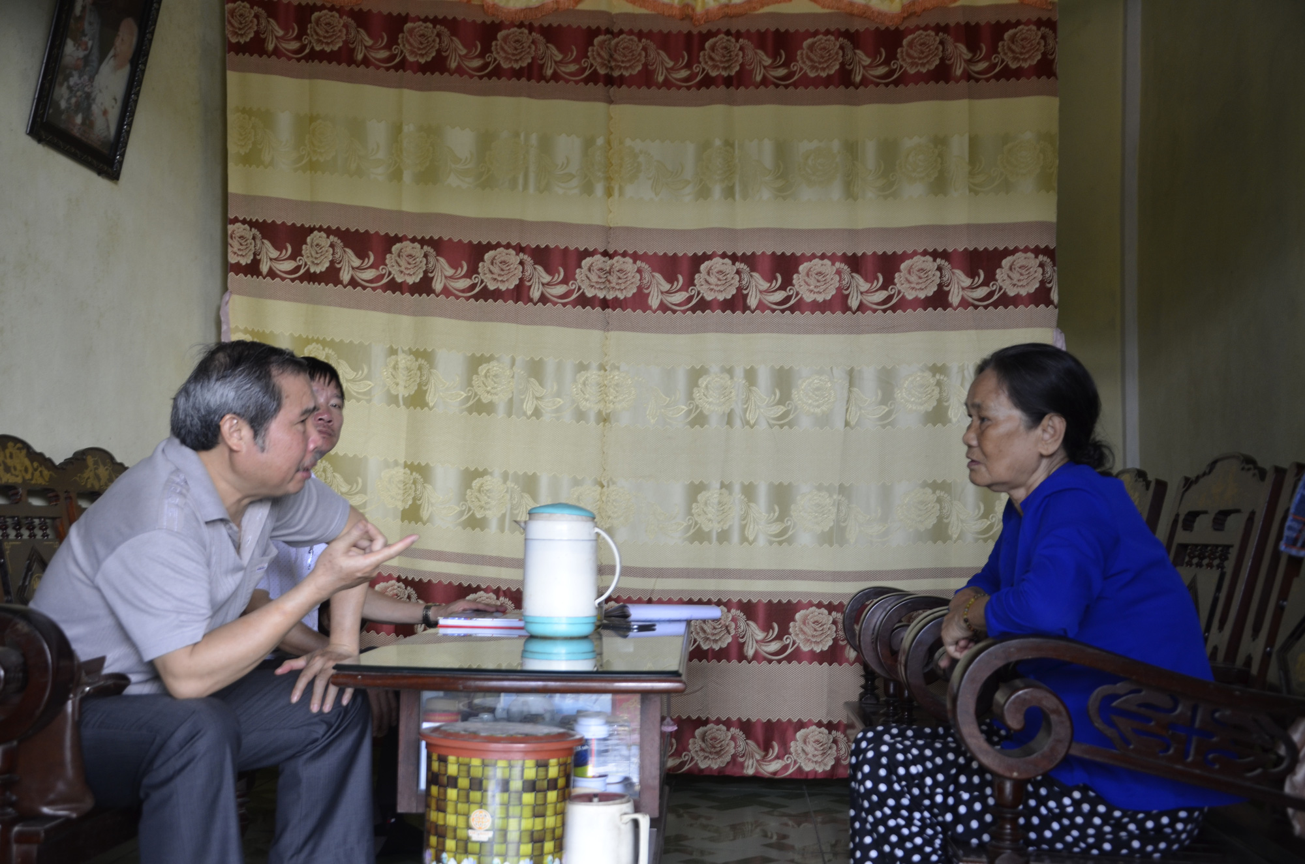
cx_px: 652
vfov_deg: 35.3
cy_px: 432
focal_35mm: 38
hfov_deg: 51.4
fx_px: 1357
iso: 250
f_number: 4
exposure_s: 1/20
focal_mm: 25
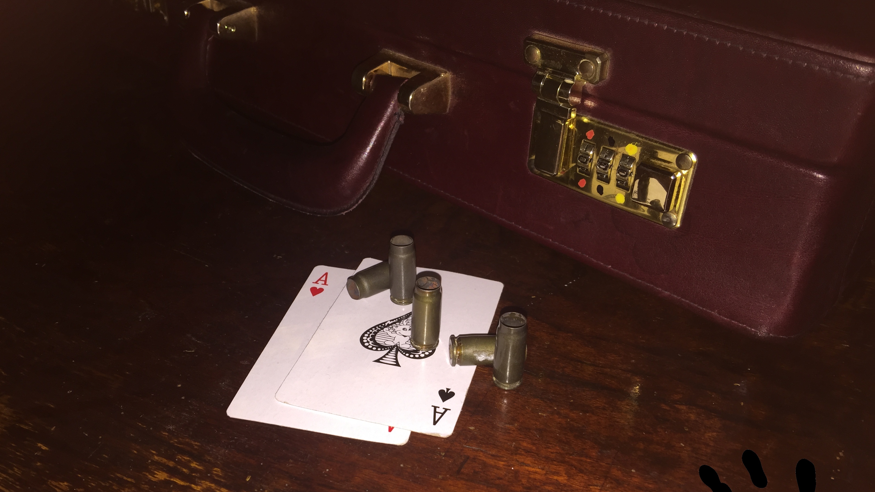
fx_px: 742
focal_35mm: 32
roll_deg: -1.7
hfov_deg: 61.0
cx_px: 435
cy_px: 323
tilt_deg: -36.9
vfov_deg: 36.3
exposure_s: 1/29
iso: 32
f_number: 2.2
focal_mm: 4.15
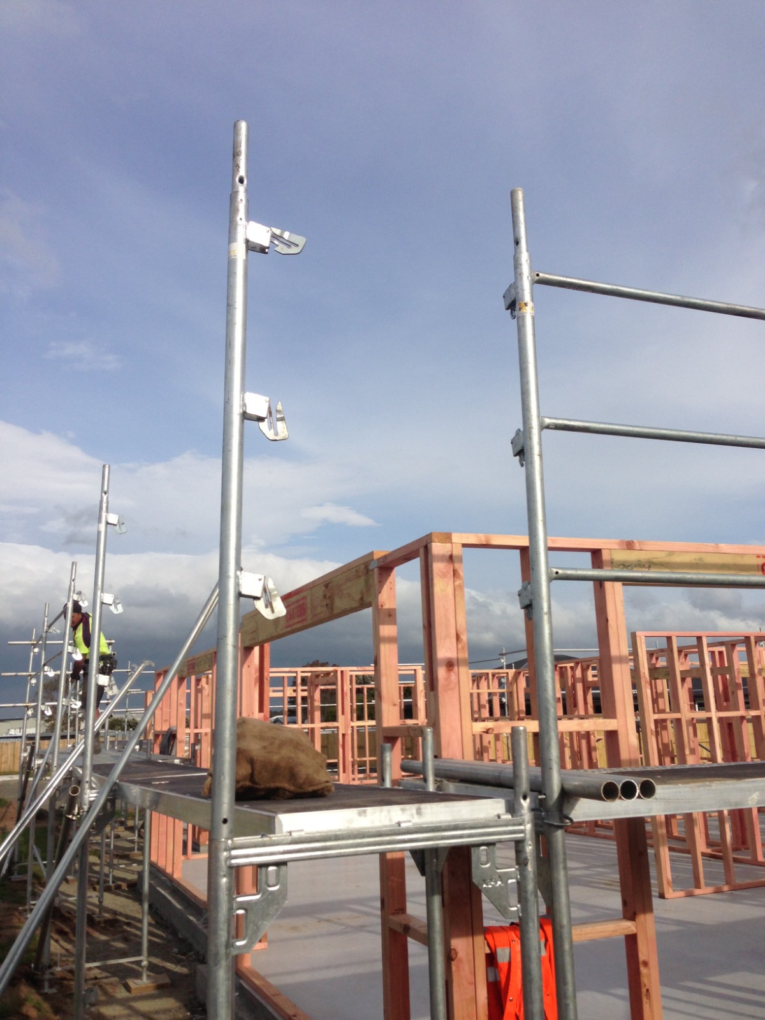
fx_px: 972
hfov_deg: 42.9
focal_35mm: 33
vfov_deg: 55.4
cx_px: 382
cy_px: 510
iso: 50
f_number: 2.4
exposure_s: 1/2358
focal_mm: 4.13
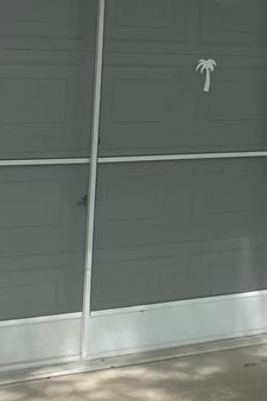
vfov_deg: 23.6
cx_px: 345
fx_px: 913
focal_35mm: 82
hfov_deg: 15.8
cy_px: -12
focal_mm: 4.25
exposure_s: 1/858
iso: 32
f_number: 1.8
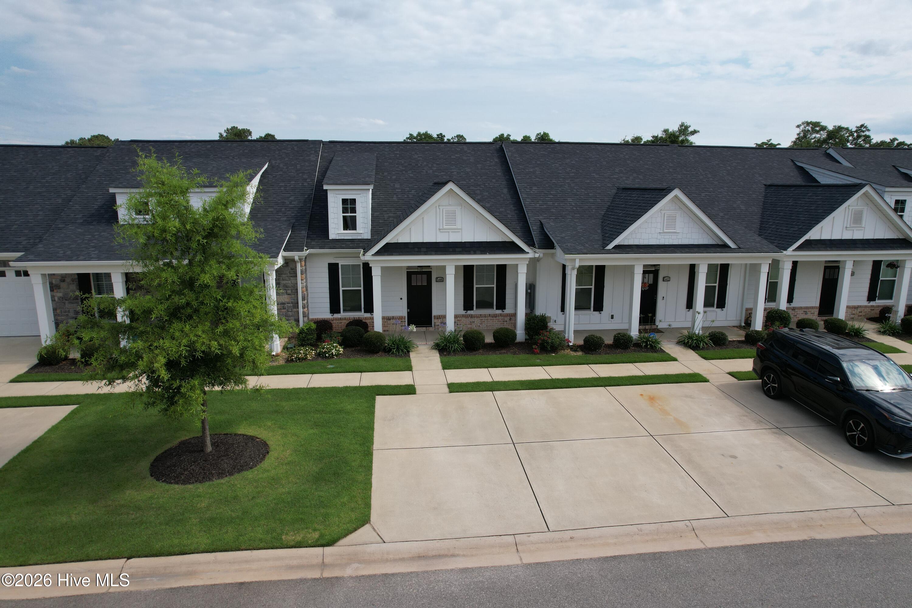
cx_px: 456
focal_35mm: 22
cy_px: 304
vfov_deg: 57.2
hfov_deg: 78.6
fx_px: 557
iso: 110
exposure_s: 1/2500
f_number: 2.8
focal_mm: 8.38
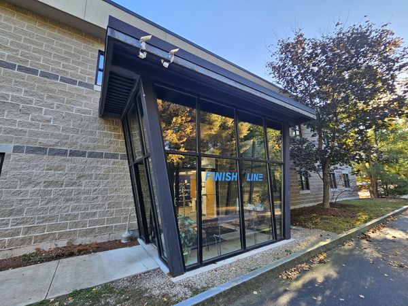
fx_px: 153
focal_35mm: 13
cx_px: 204
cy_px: 153
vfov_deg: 89.9
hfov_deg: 106.2
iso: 125
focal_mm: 2.2
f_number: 2.2
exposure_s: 1/207
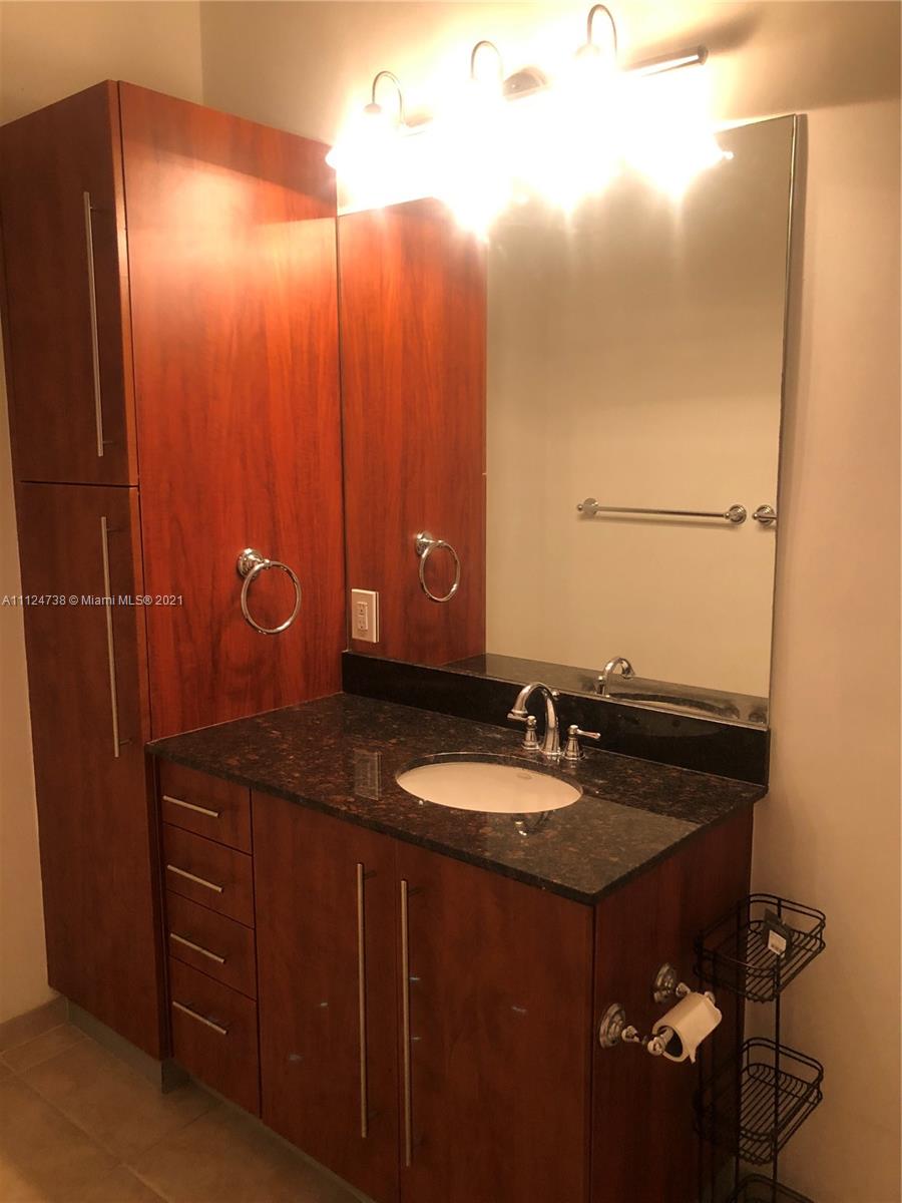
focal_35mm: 28
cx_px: 451
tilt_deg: -11.5
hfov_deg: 49.7
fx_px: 973
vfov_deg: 63.4
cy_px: 602
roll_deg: +0.9
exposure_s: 1/15
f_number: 1.8
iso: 64
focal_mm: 3.99
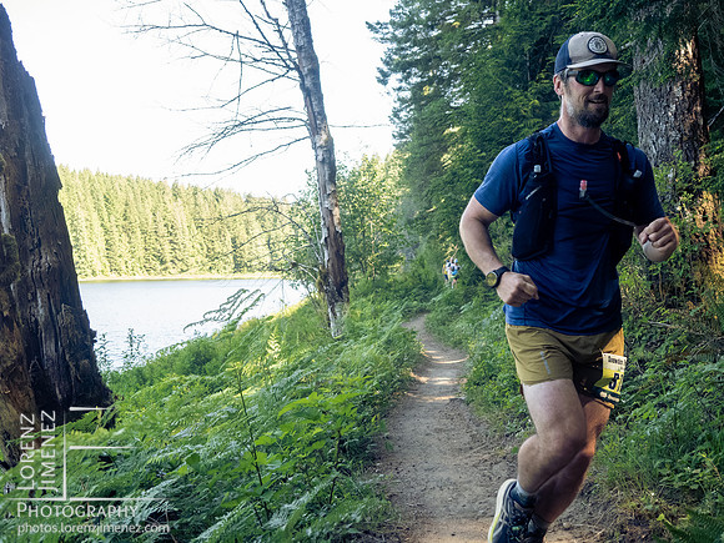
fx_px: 795
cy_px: 272
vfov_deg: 37.7
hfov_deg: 49.0
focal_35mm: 38
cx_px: 362
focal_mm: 19
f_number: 3.2
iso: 2000
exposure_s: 1/1000
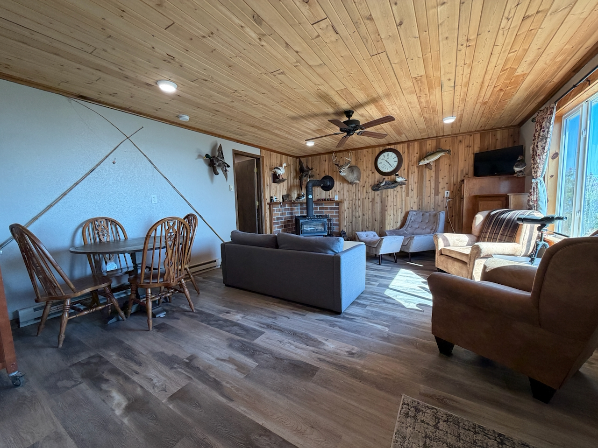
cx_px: 299
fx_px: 242
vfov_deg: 85.7
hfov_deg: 102.1
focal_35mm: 14
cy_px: 224
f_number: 2.2
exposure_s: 1/120
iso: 200
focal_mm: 2.22
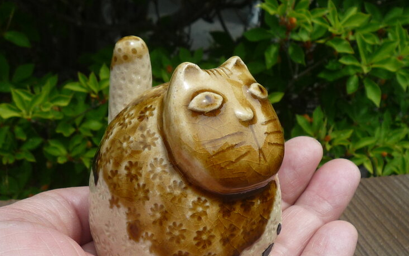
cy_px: 178
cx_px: 203
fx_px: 591
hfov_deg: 38.2
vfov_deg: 24.3
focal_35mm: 53
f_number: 4
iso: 100
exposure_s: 1/640
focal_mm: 5.3
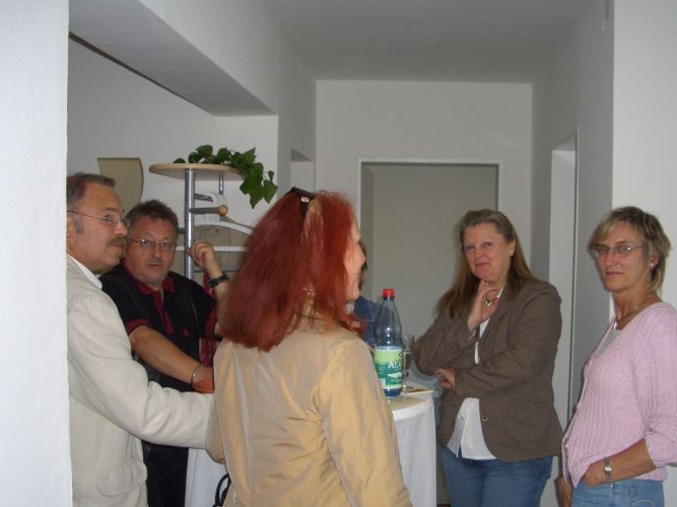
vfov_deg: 34.3
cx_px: 361
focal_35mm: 42
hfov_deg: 44.8
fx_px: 821
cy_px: 298
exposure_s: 1/60
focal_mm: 5.8
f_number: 2.6
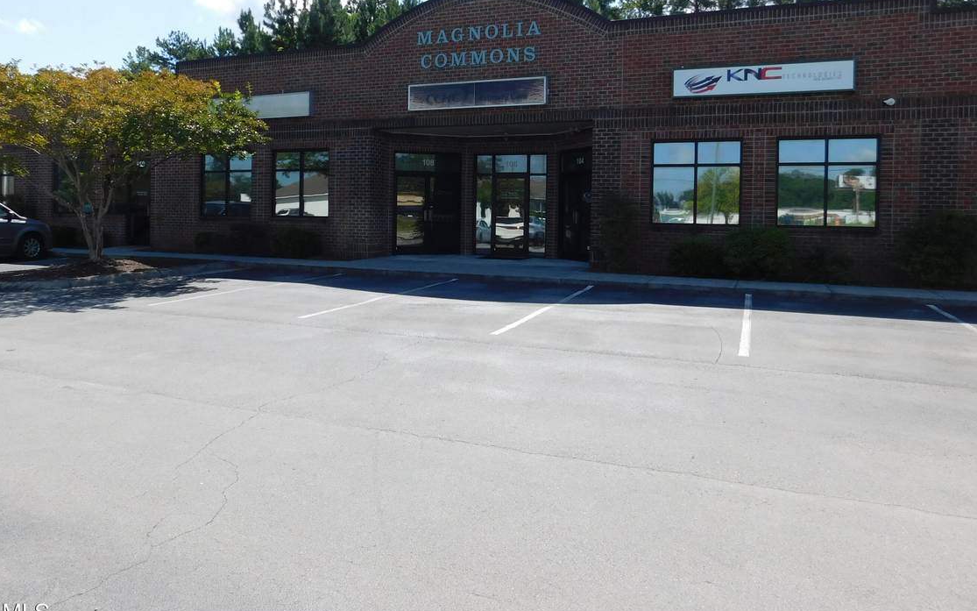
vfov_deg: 44.2
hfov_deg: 66.2
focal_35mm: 28
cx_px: 431
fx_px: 746
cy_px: 231
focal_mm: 4
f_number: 6
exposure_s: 1/400
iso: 125
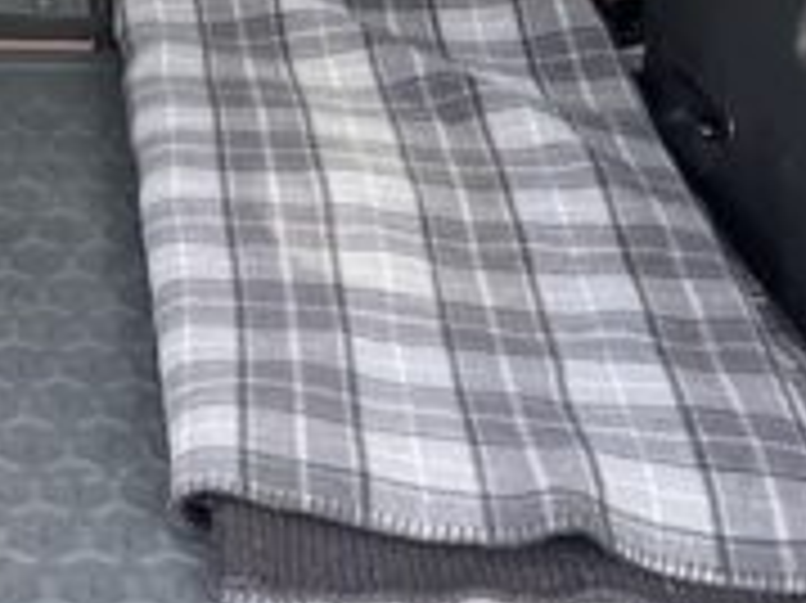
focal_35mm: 87
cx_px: -180
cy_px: -45
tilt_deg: -21.1
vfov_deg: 16.5
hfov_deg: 20.9
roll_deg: -2.7
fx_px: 2024
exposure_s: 1/121
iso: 80
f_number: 1.6
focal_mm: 5.1
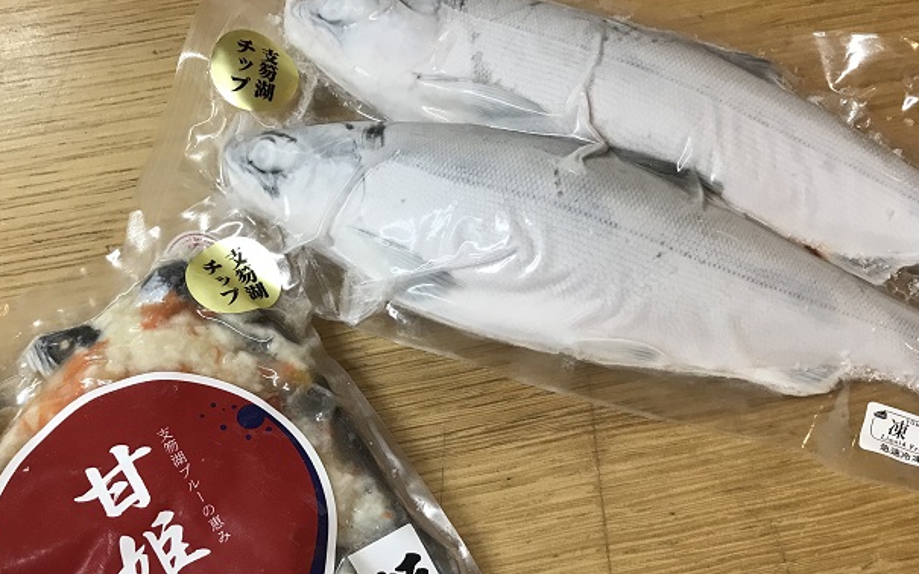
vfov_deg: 31.2
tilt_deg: -71.7
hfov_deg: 49.3
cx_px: 484
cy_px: 452
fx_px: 1002
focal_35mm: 40
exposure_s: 1/30
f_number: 1.8
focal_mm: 3.99
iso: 25
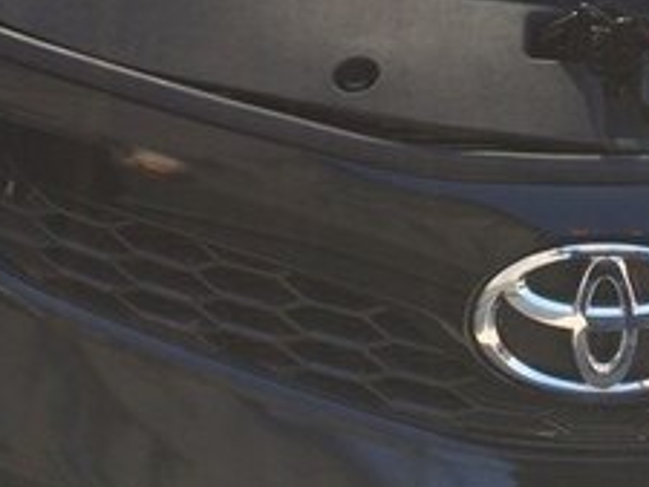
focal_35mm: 85
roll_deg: +3.6
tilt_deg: -34.5
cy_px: -212
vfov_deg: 16.1
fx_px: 1594
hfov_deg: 22.2
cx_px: 629
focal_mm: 4.15
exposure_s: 1/342
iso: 32
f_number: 2.2
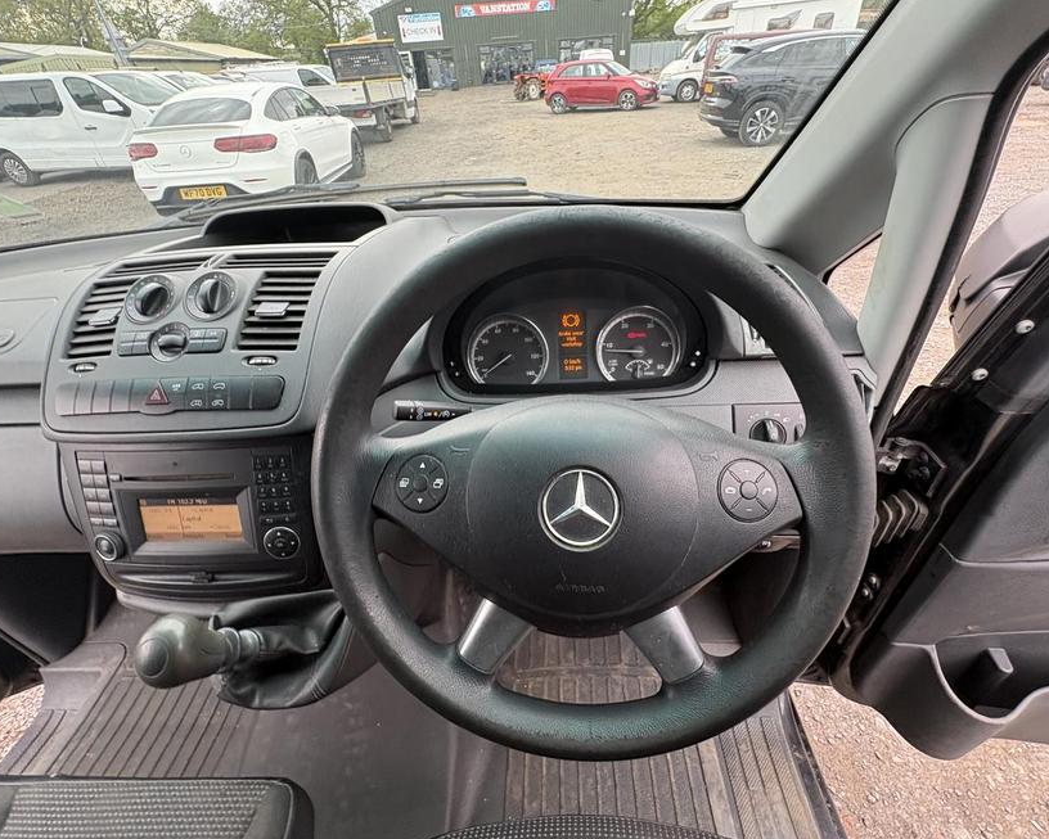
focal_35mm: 15
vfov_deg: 84.0
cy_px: 410
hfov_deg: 96.8
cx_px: 537
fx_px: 466
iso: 100
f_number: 2.2
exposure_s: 1/99
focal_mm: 2.22
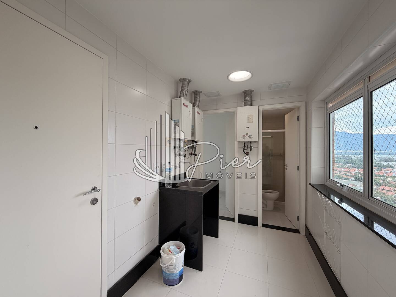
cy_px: 148
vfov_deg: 85.7
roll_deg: -0.1
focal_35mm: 14
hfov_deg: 102.1
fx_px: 160
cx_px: 198
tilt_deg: -0.1
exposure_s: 1/120
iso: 64
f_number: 2.2
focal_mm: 2.22
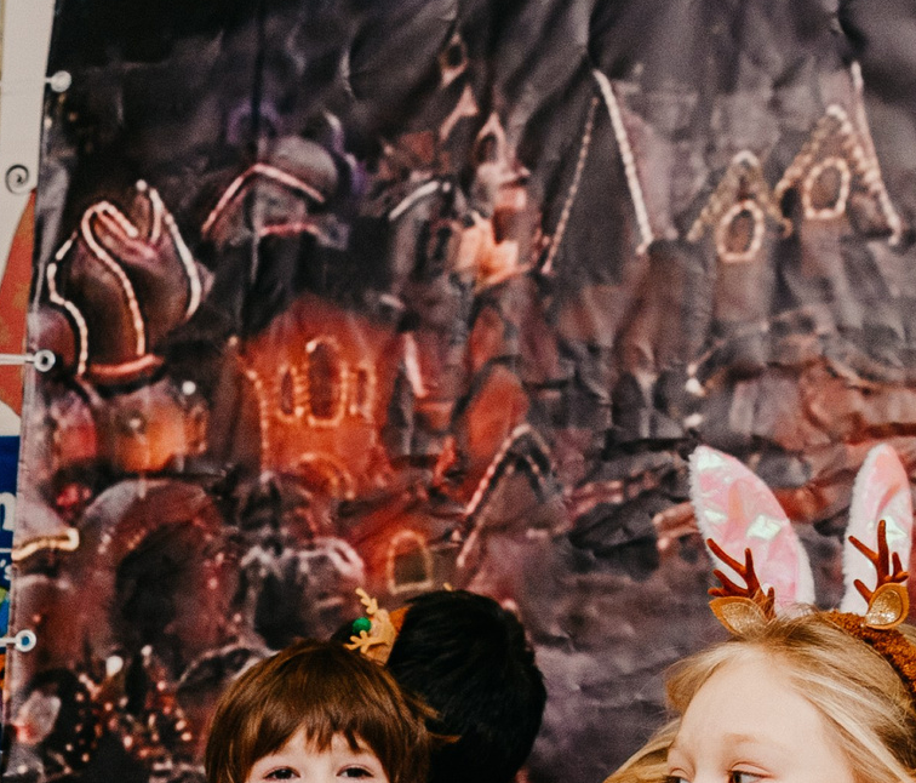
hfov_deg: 14.0
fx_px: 3314
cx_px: -716
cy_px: 1373
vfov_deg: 12.4
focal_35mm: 119
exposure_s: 1/160
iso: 320
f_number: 4.5
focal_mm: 26
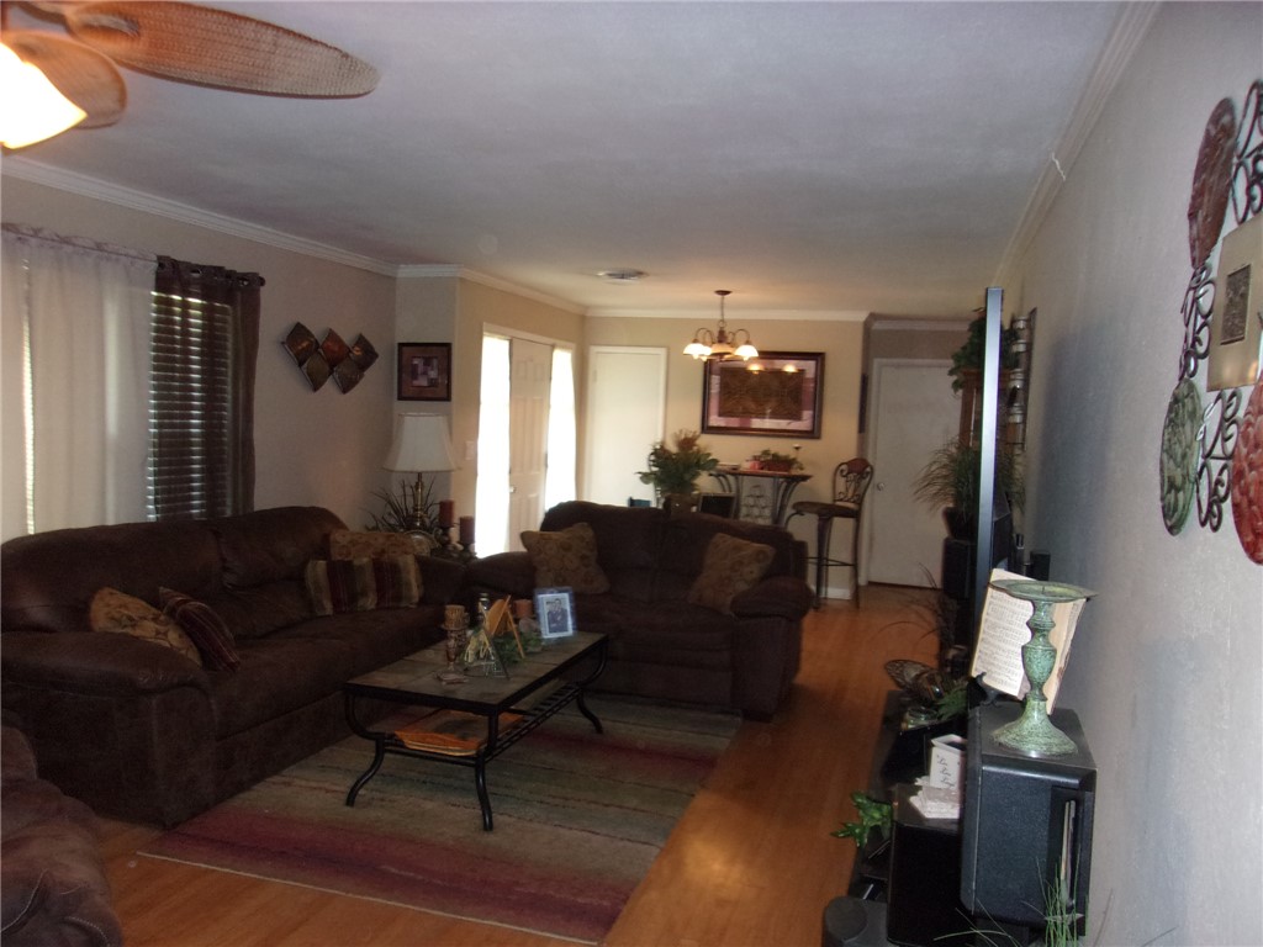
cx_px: 632
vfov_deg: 51.4
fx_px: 985
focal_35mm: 27
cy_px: 474
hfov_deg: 65.3
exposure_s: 1/34
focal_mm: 4.9
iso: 250
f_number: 3
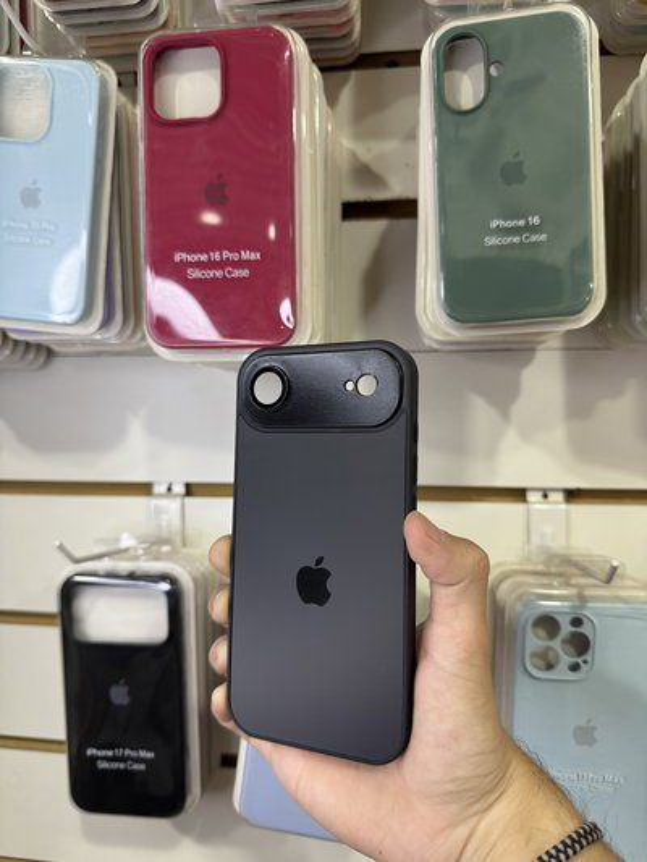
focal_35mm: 24
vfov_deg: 71.6
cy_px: 431
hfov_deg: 56.8
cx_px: 324
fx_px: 598
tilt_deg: -3.4
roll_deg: +0.6
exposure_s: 1/100
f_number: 1.78
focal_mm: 6.76
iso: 200
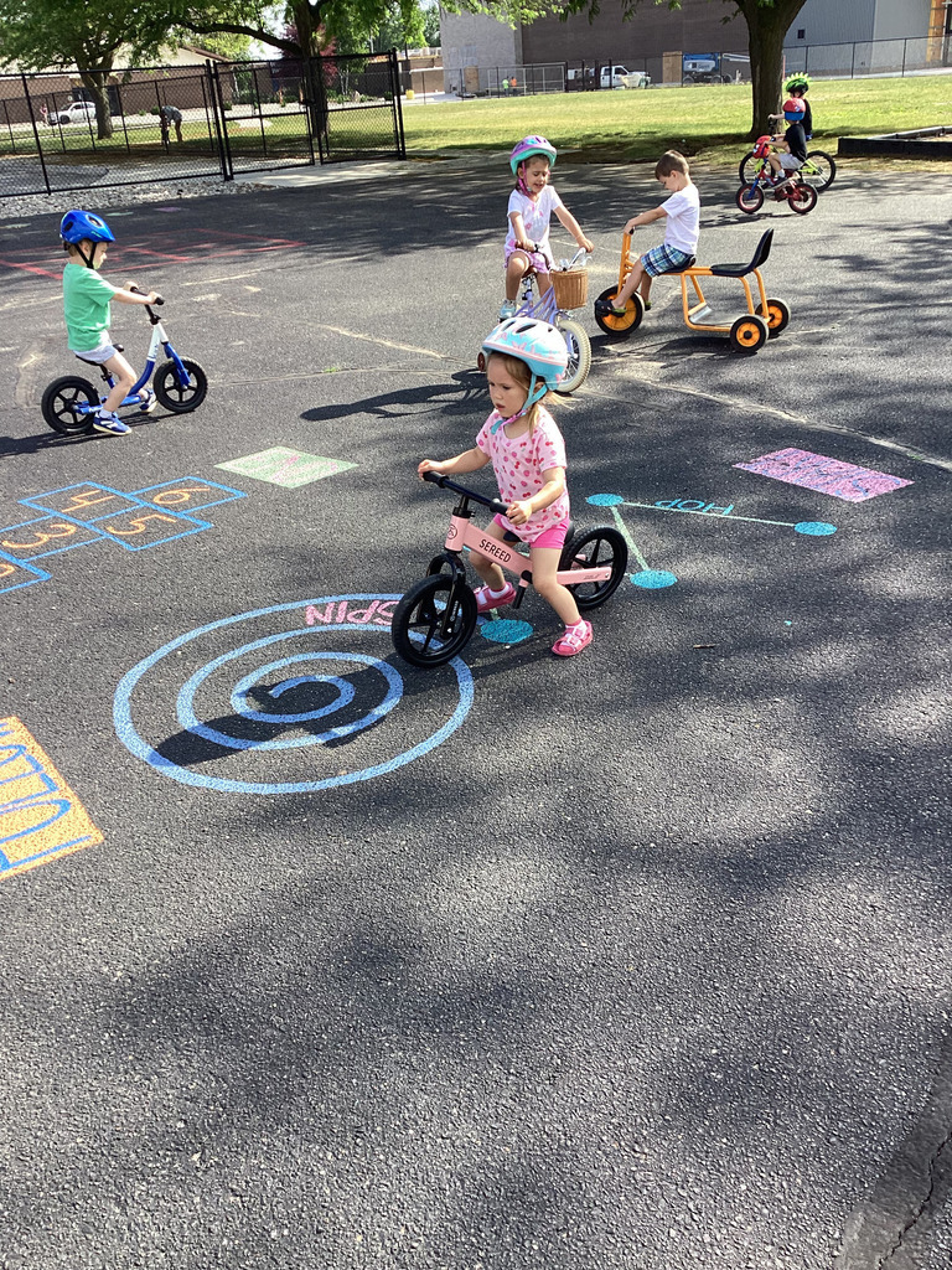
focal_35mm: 31
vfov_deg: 58.4
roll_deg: -0.3
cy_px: 635
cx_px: 476
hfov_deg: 45.4
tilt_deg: -27.9
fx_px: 1137
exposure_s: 1/420
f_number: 2.4
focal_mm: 3.3
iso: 25
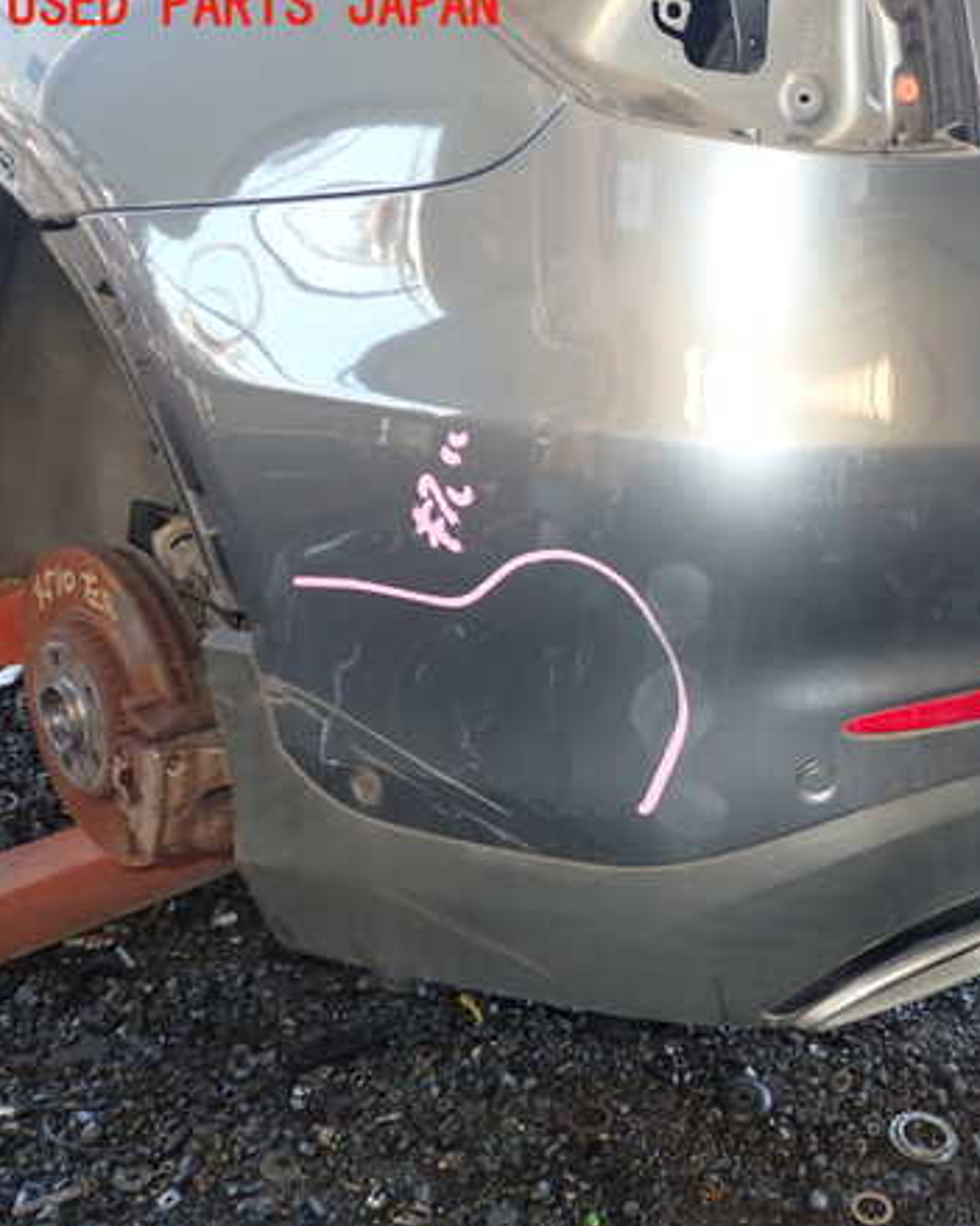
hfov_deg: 35.7
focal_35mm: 40
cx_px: 829
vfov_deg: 45.8
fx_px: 1451
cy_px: 600
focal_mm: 5.4
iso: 160
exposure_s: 1/60
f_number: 2.3
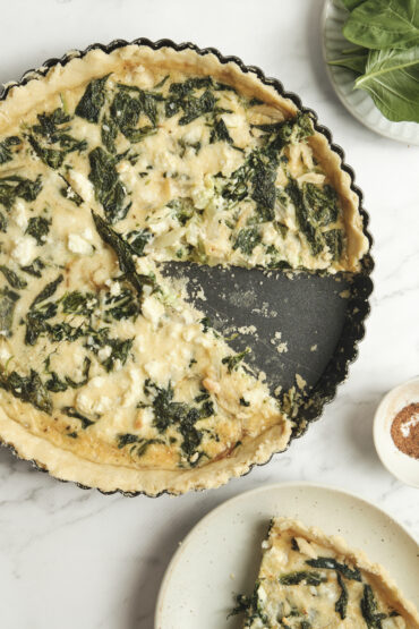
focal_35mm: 68
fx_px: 1187
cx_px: 210
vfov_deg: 29.7
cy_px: 314
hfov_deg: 20.0
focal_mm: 45.1
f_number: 8
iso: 160
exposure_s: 1/250
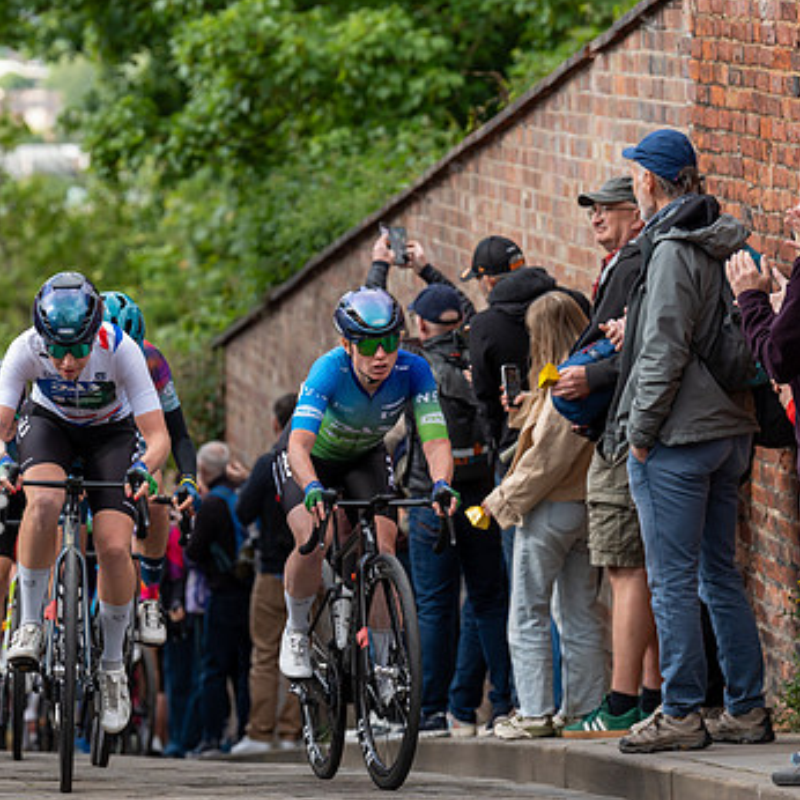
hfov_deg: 8.5
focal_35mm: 205
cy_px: 360
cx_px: 150
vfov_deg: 8.5
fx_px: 5360
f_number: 4
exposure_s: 1/1000
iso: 500
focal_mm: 144
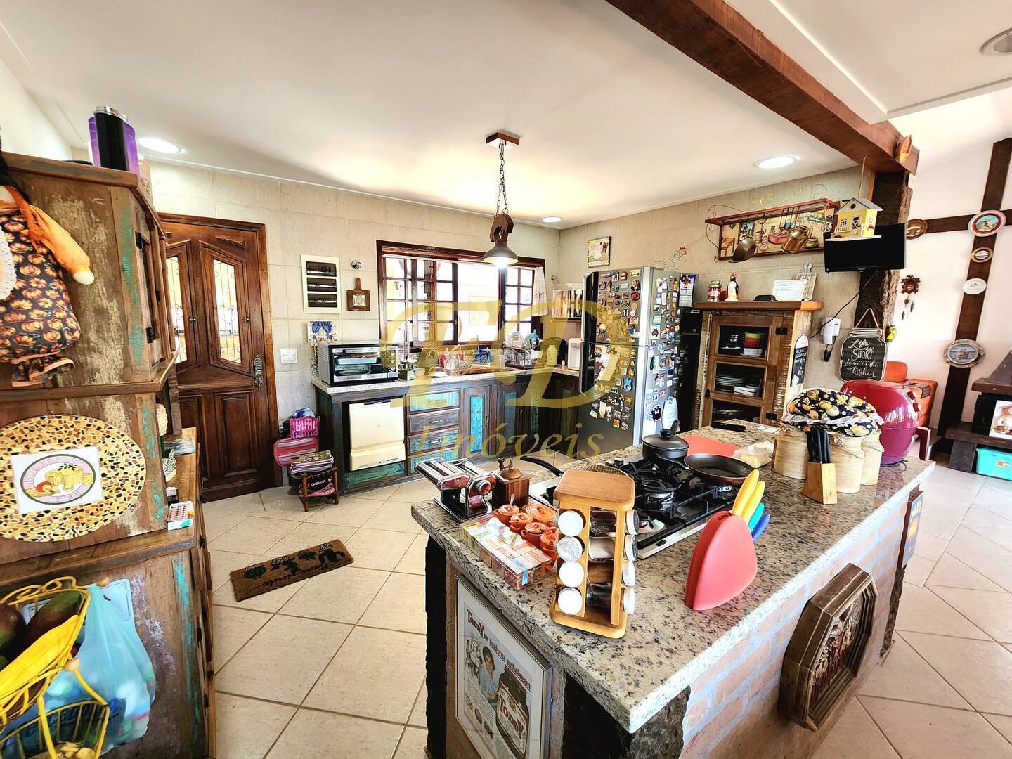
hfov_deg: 106.2
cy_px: 380
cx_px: 506
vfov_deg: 89.9
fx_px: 380
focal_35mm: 13
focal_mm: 2.2
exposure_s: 1/60.2
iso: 320
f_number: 2.2
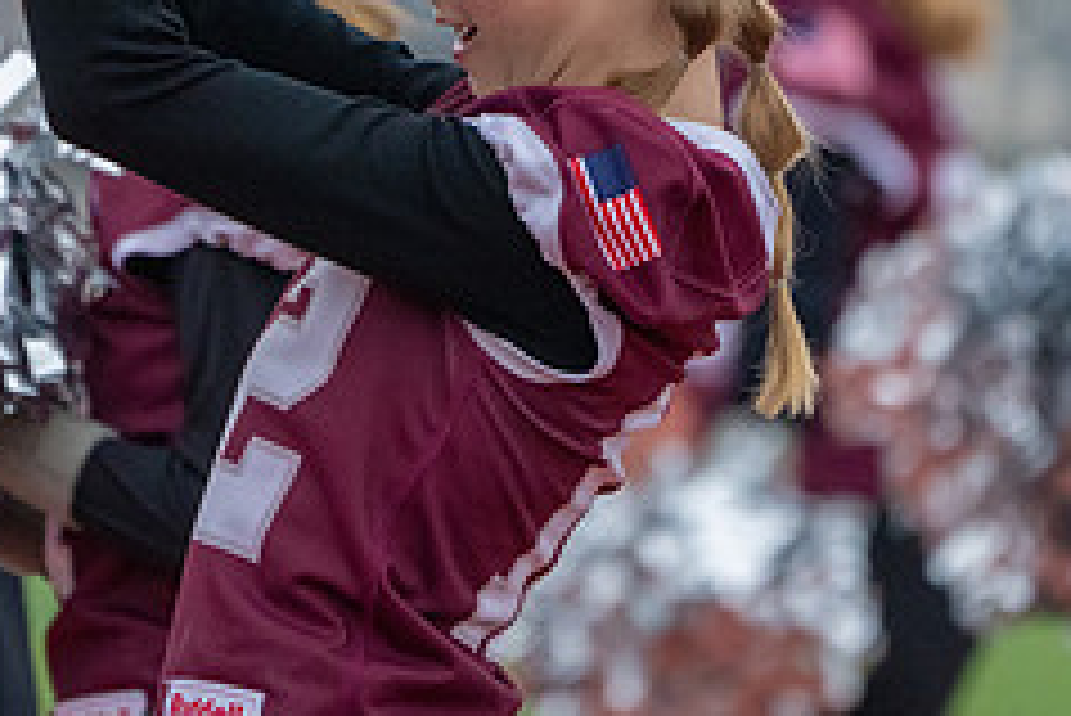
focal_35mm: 976
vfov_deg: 1.4
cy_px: 115
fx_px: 29053
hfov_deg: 2.1
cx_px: 410
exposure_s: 1/1000
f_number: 5.6
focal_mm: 400
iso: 5000
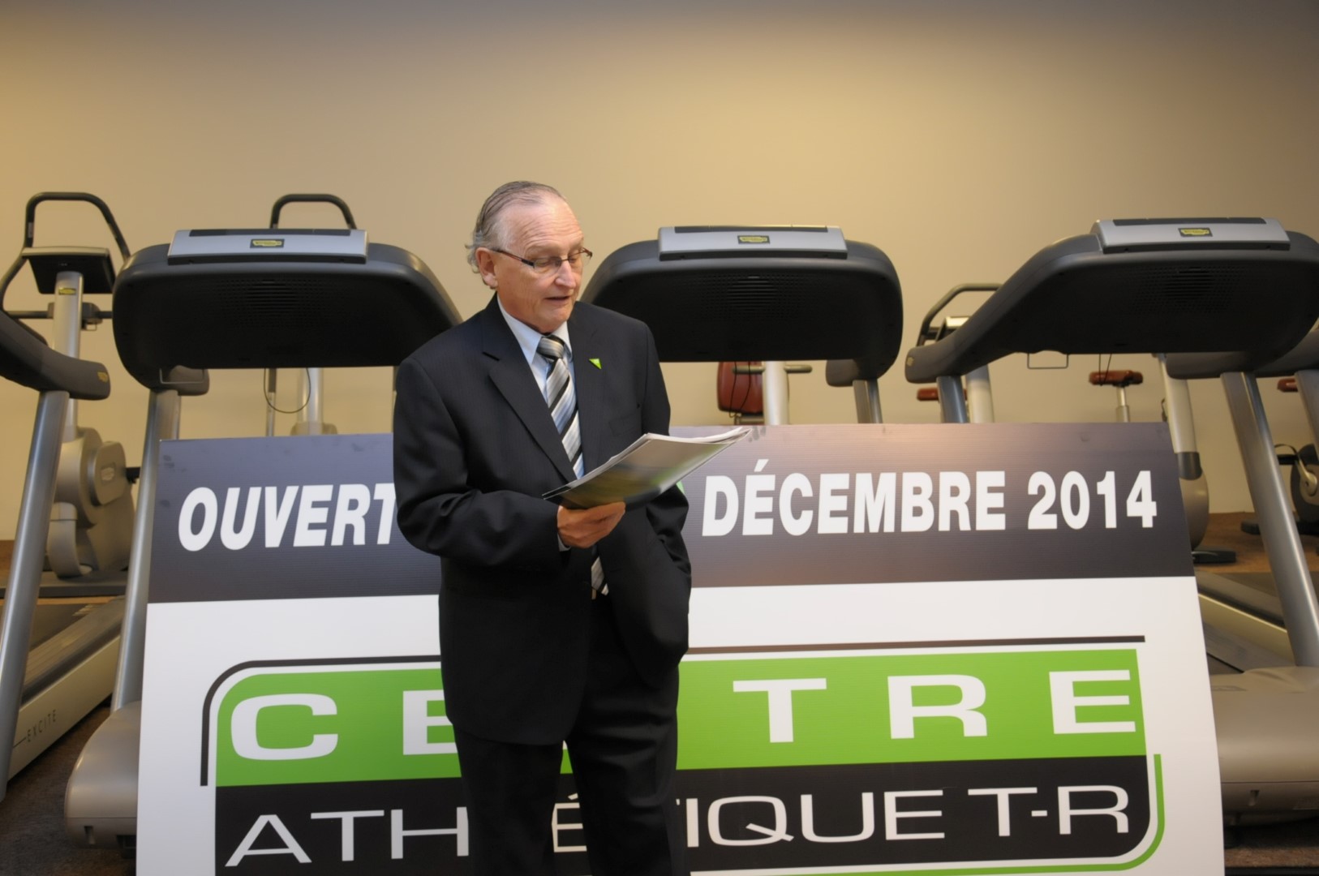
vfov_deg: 31.8
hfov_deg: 46.4
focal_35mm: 42
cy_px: 438
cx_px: 660
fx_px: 1537
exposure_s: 1/60
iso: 800
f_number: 7.1
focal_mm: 28
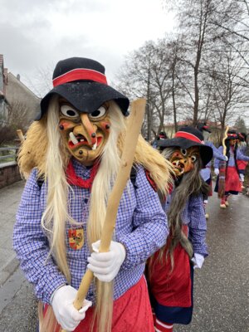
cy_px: 166
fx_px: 249
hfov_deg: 53.1
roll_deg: -1.5
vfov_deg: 67.3
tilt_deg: -2.0
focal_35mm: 26
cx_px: 124
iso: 50
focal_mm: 4.25
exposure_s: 1/121
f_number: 1.8
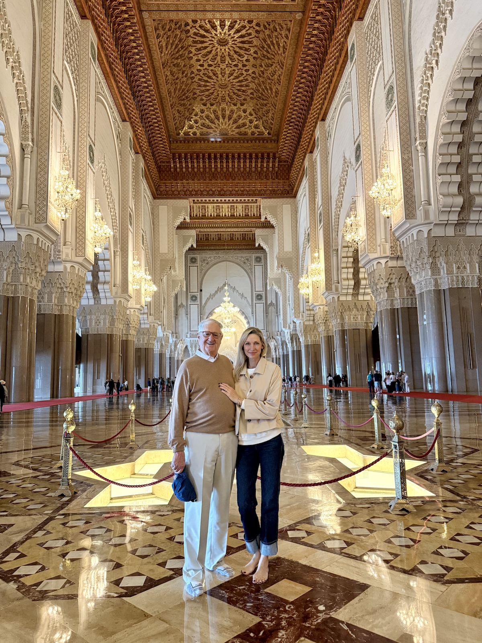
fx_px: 446
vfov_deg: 71.6
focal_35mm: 24
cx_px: 241
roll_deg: +0.9
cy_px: 322
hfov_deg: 56.8
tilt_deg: +8.0
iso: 640
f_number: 1.78
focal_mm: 6.76
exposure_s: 1/33
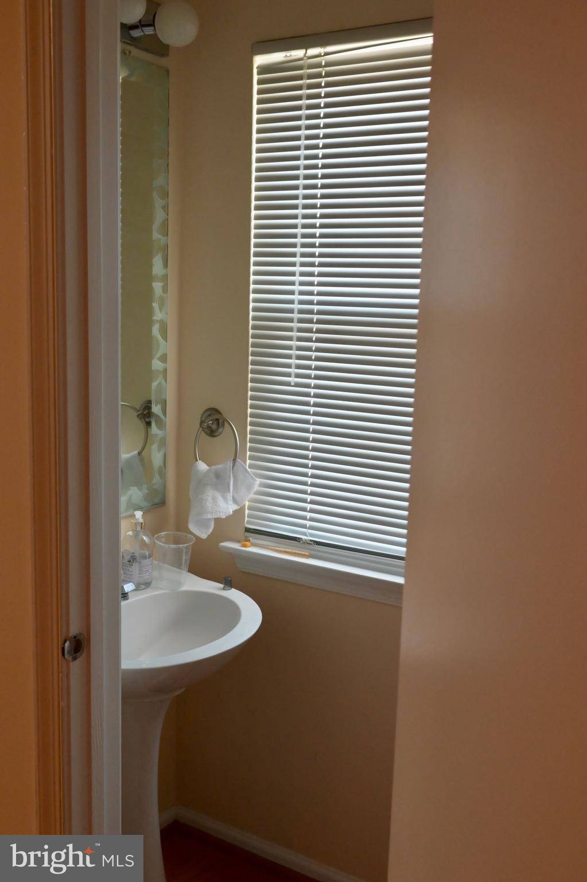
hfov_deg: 37.8
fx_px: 857
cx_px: 294
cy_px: 441
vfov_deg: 54.4
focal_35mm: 35
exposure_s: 1/250
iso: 4000
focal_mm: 35
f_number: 5.6
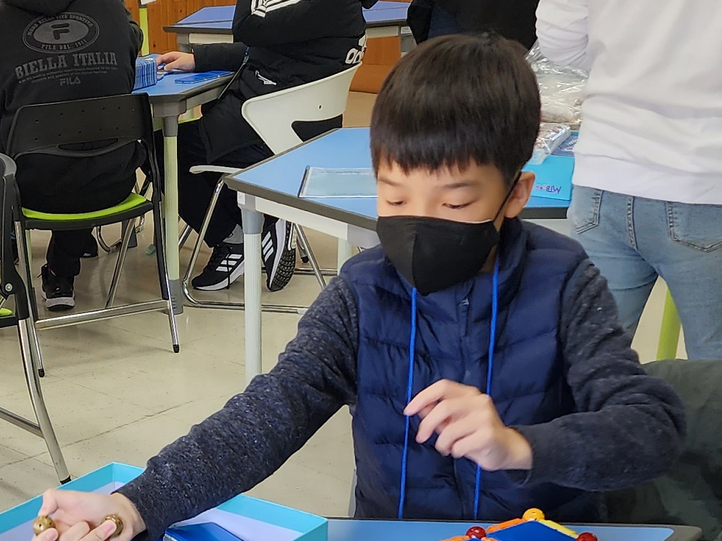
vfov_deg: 19.4
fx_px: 1480
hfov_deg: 26.9
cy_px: 665
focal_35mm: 71
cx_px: 157
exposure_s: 1/120
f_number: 1.8
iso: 64
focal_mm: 6.4
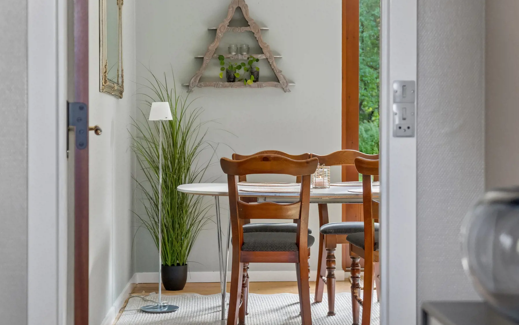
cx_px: 259
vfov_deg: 21.4
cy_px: 171
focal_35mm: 61
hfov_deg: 33.7
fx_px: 856
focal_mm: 37
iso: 400
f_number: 4
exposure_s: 1/80
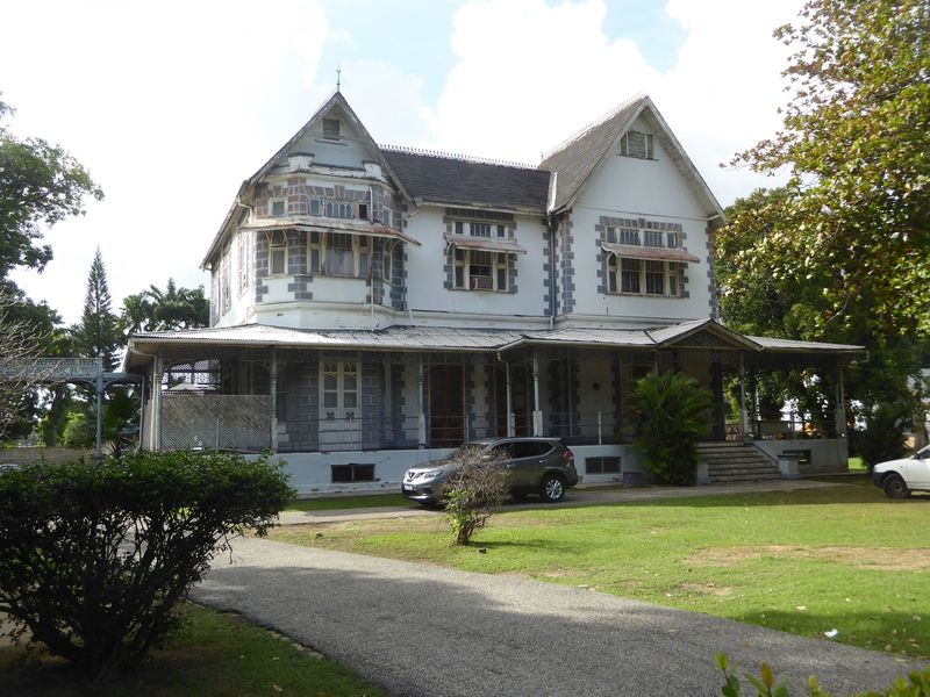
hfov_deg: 56.8
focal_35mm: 32
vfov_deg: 44.2
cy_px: 348
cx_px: 465
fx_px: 860
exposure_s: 1/400
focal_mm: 5.4
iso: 80
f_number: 3.5
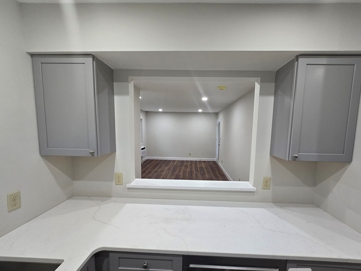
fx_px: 146
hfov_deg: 102.0
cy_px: 145
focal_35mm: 14
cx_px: 188
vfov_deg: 85.5
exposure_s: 1/60
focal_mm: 2.2
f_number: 2.2
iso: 200
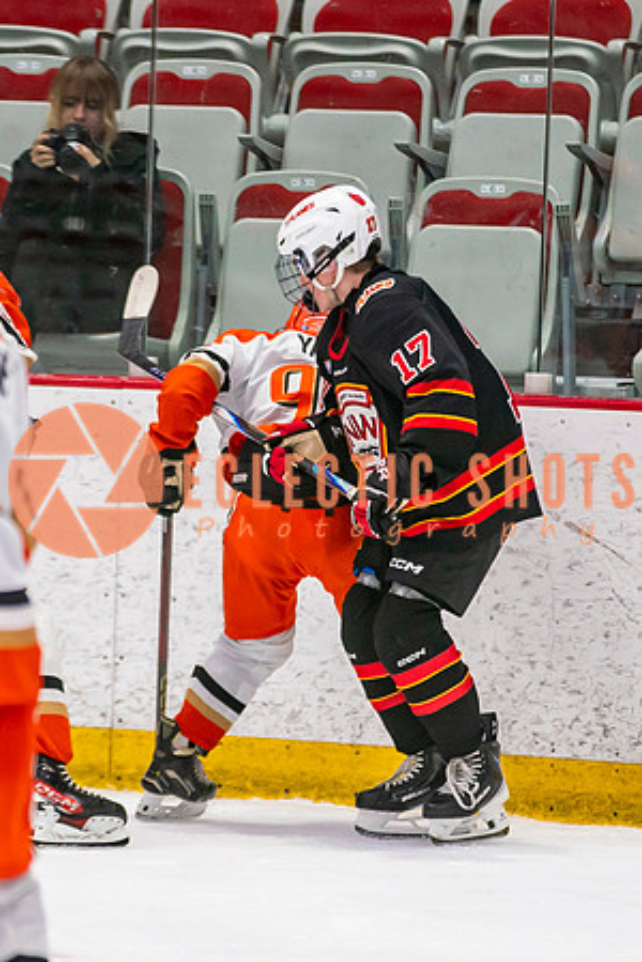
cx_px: 247
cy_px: 628
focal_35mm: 415
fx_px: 11092
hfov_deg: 3.3
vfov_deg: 5.0
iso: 1250
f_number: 2.8
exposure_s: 1/640
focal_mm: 180
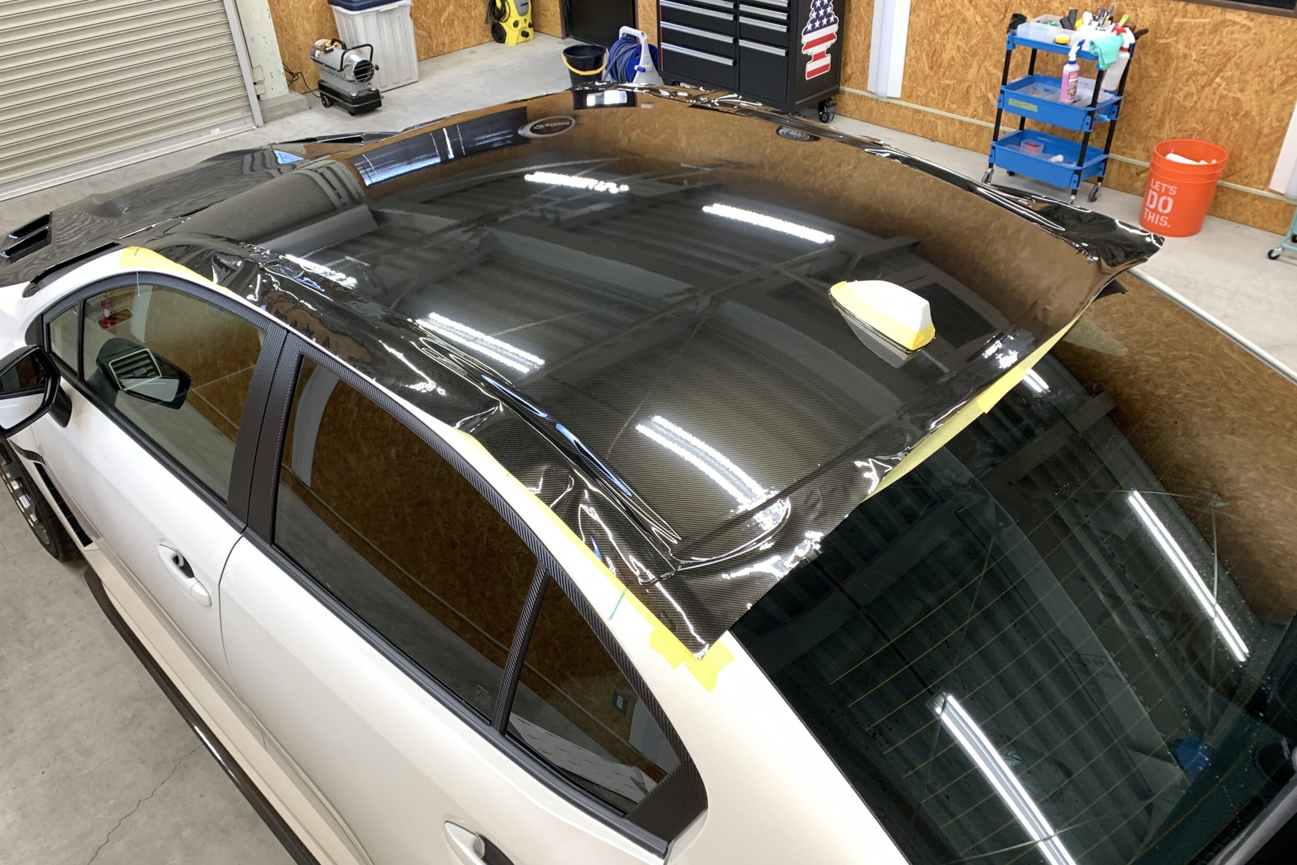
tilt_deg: -33.4
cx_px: 629
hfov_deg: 65.5
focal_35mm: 28
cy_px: 388
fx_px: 1009
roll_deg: +2.2
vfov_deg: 46.3
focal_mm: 4.25
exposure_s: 1/50
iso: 100
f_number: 1.8
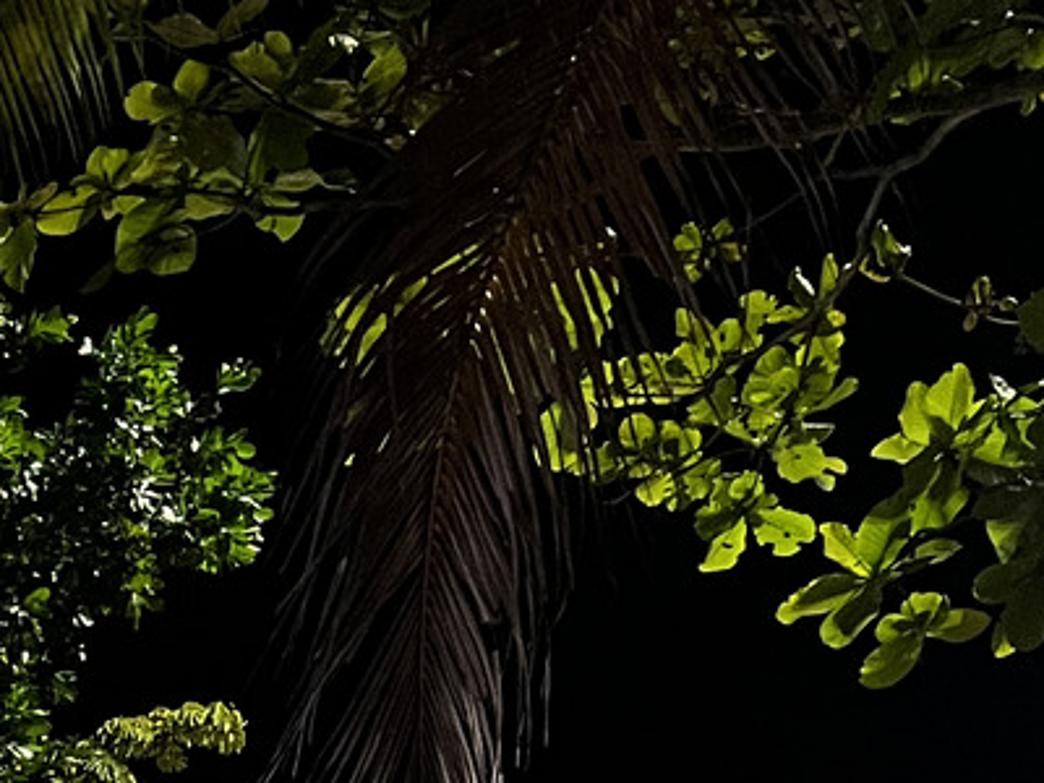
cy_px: 1548
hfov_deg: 15.6
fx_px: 3137
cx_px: -950
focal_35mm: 104
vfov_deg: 12.6
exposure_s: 1/50
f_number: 1.5
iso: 250
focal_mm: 5.7
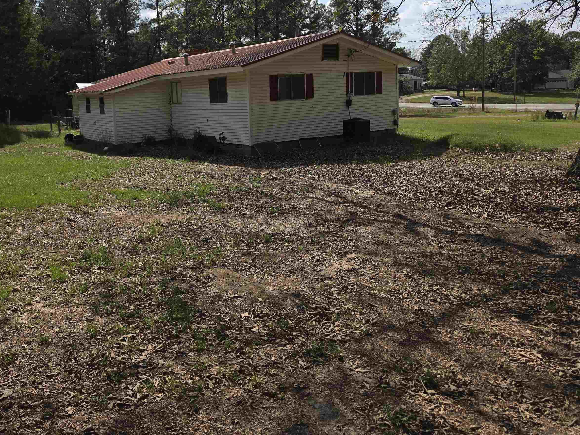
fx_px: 503
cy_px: 152
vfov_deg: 46.2
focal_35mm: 30
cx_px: 233
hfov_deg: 59.5
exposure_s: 1/1501
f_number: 1.4
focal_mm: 6.5
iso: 10
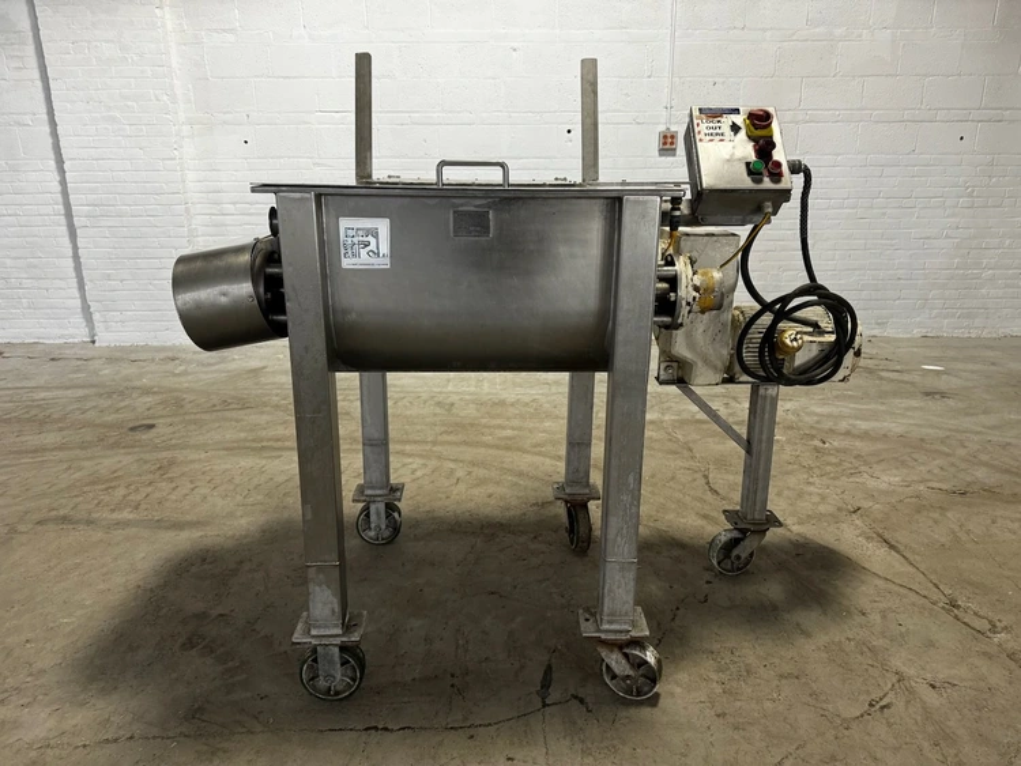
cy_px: 383
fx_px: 708
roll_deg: +1.1
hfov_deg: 71.6
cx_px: 510
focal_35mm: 24
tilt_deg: -17.6
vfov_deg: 56.8
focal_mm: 6.76
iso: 320
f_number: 1.78
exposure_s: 1/60
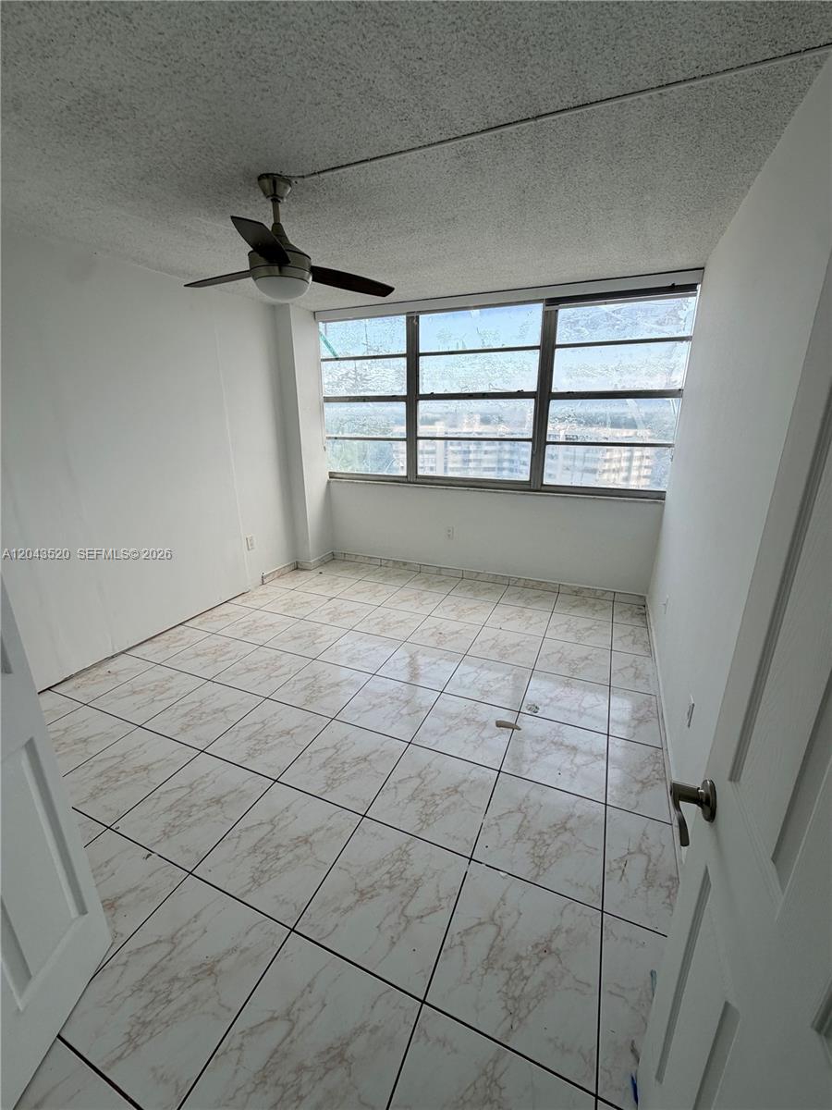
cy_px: 555
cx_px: 416
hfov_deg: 85.7
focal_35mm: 14
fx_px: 449
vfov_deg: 102.1
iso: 50
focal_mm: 2.22
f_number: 2.2
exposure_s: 1/502
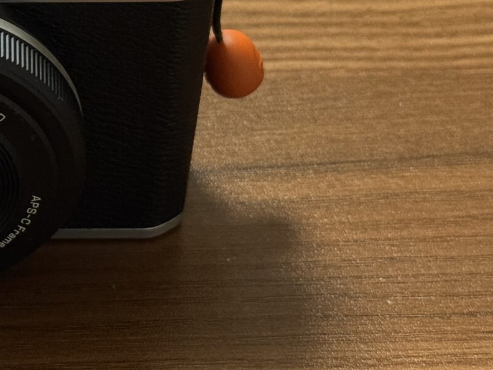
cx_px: -112
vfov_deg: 11.9
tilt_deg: -41.6
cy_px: 126
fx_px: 1766
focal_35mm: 124
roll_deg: +1.0
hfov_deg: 15.3
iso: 160
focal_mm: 6.76
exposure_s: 1/50
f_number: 1.78
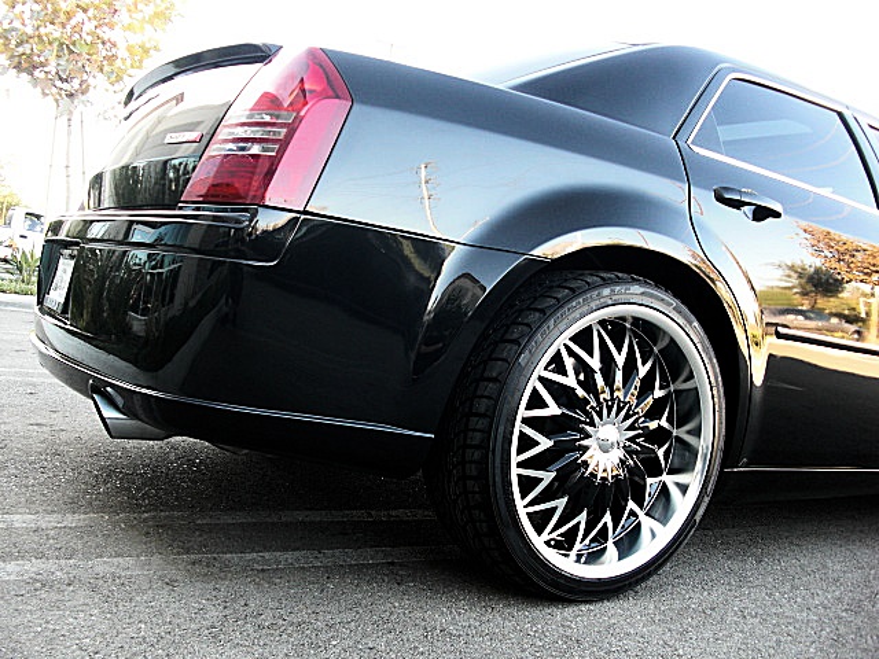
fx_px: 914
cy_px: 330
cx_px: 440
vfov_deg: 39.7
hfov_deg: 51.4
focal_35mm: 36
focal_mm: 6.3
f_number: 2.8
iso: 100
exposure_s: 1/60
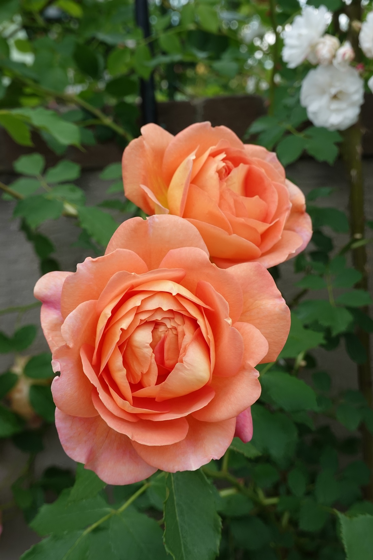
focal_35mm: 42
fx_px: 653
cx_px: 186
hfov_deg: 31.9
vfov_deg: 46.4
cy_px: 280
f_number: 5.6
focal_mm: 15.59
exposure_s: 1/100
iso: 125
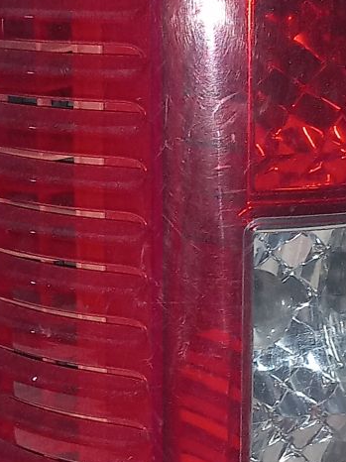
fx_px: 1547
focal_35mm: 116
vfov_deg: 16.9
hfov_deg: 12.8
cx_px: 192
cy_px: 357
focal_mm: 4
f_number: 1.8
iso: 160
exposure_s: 1/50
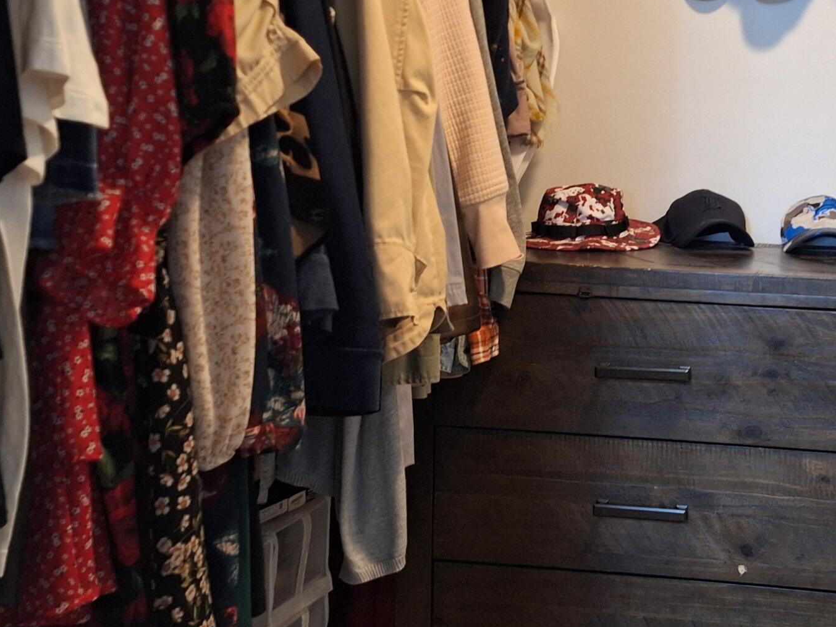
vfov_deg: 28.5
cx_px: 716
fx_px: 1232
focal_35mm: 51
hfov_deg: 35.7
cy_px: 270
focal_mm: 5.54
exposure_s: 1/24
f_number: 1.8
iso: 320
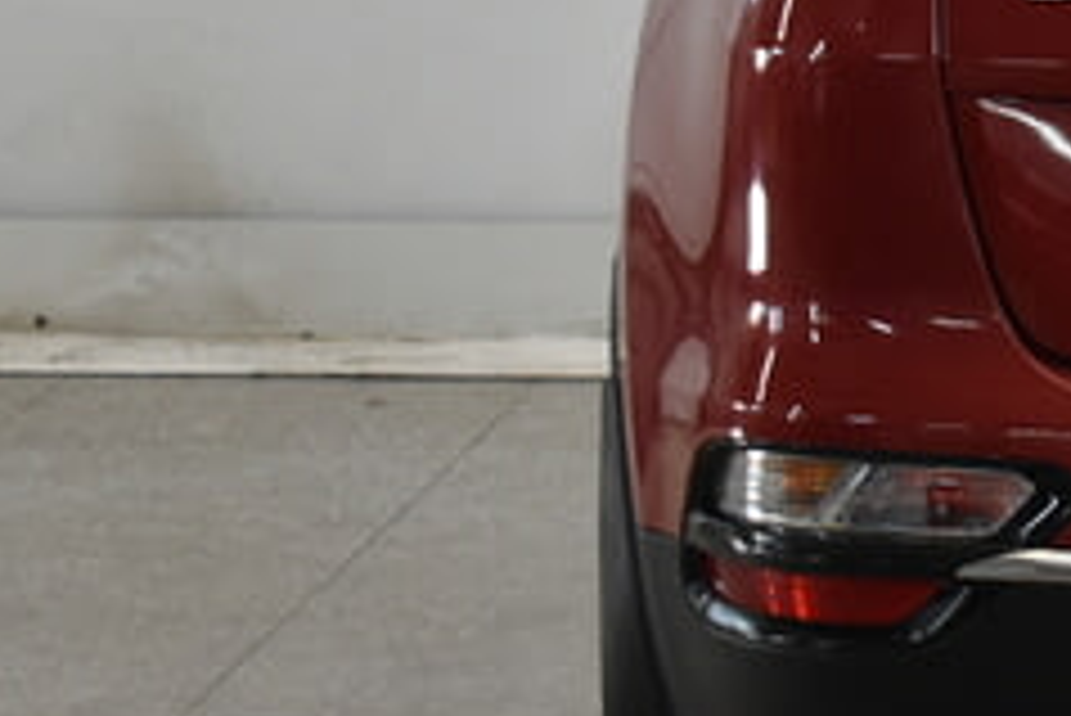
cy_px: -104
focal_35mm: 255
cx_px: 1872
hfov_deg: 7.8
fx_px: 7587
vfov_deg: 5.4
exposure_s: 1/80
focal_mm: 45
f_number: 5
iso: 900
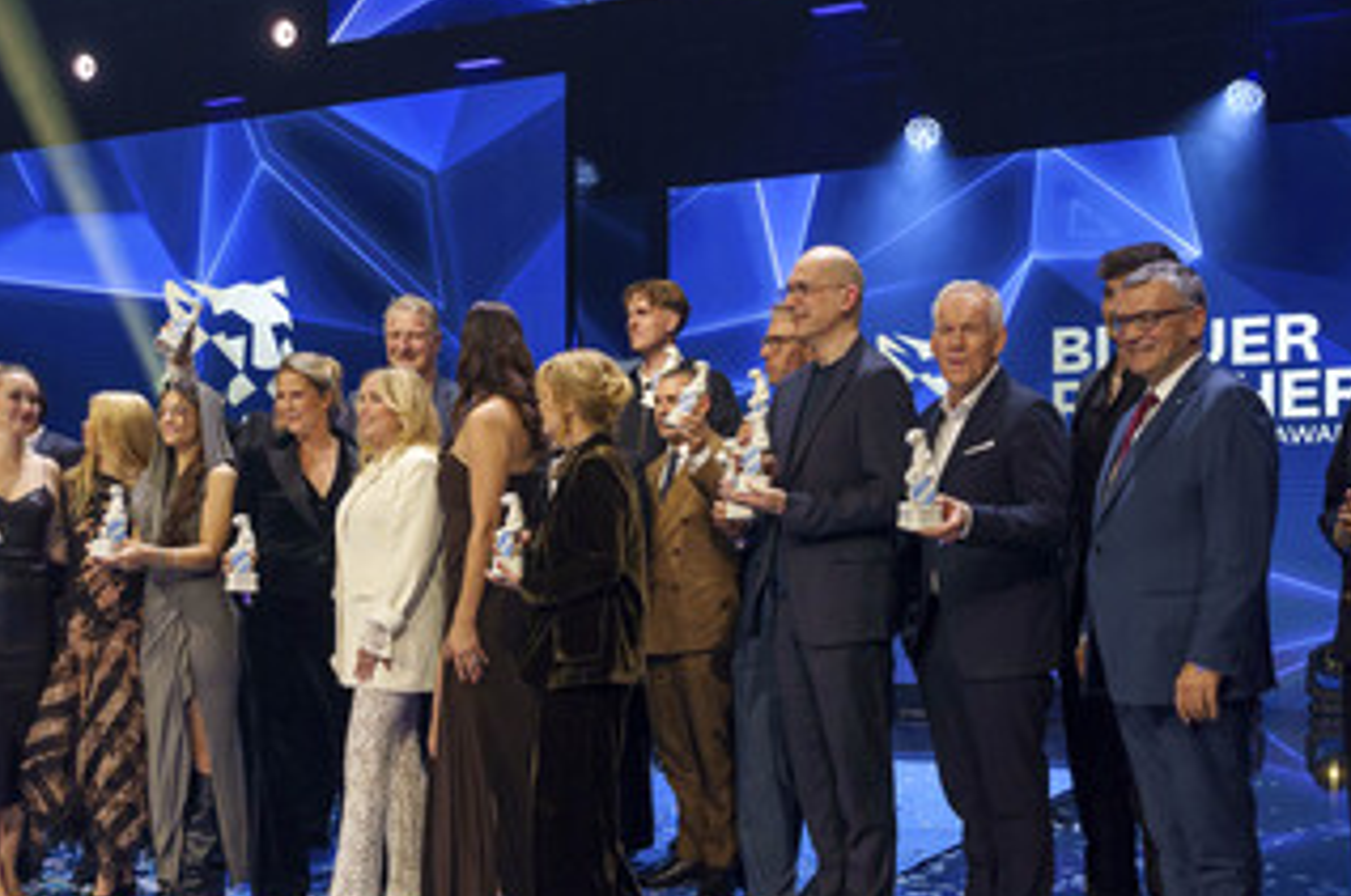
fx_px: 1649
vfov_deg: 30.2
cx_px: 631
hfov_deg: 44.5
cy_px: 607
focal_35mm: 44
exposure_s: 1/200
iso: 3200
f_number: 5.6
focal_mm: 31
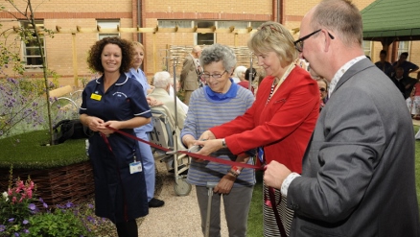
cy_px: 112
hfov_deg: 66.0
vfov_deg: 40.2
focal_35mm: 29
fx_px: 323
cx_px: 207
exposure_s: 1/200
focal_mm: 18
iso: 640
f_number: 7.1
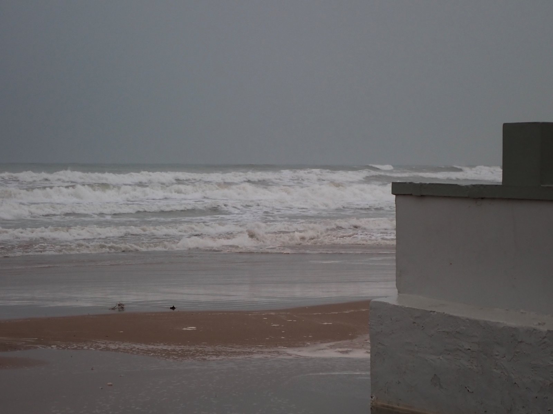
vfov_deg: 14.8
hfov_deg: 19.6
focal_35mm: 100
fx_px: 1598
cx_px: 276
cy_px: 207
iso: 200
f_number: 4.9
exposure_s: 1/200
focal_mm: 18
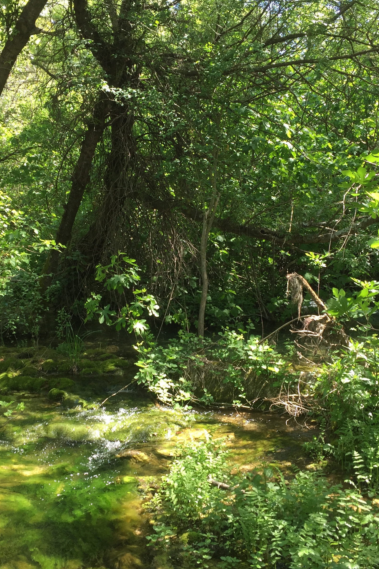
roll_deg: +0.5
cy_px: 282
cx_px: 179
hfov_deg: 32.6
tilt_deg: -3.4
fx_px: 647
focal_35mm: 41
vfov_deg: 47.4
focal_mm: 4.15
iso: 32
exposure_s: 1/122
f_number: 2.2
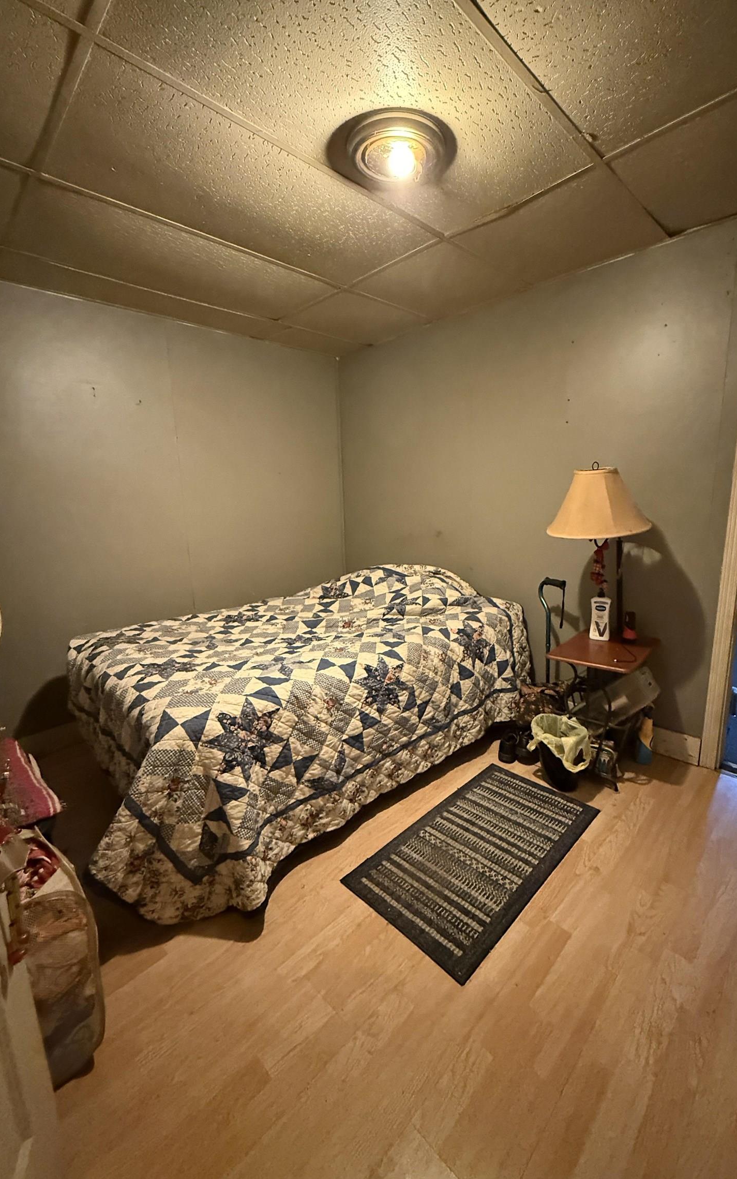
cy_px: 588
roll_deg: +1.2
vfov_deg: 101.5
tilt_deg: -10.6
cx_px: 395
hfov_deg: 74.7
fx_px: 482
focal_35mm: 15
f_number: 2.2
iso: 1250
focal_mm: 2.22
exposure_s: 1/40
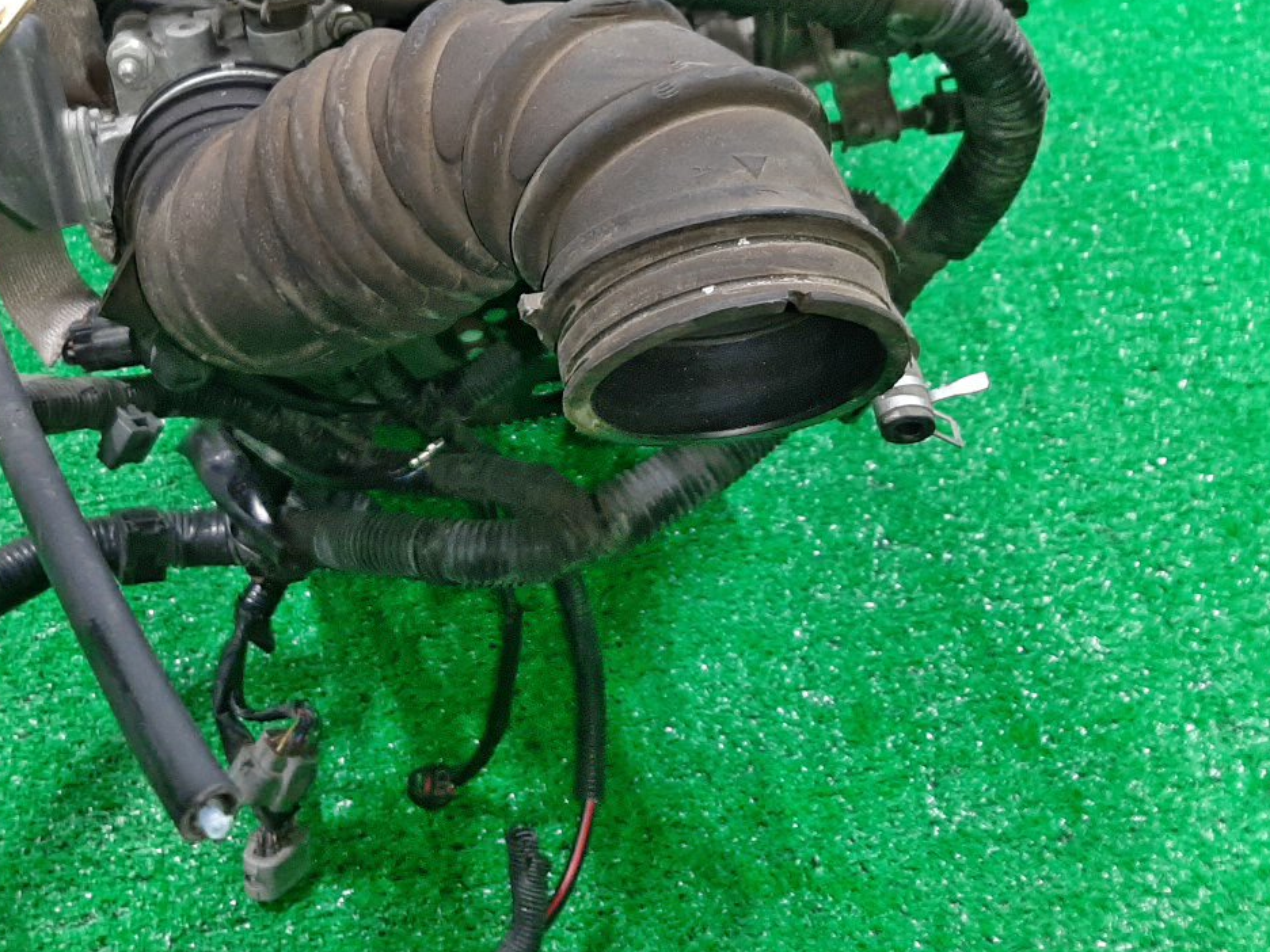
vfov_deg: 35.2
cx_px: 461
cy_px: 236
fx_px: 1468
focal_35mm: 40
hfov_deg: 46.3
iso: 224
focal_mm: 3.93
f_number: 1.7
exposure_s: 1/50
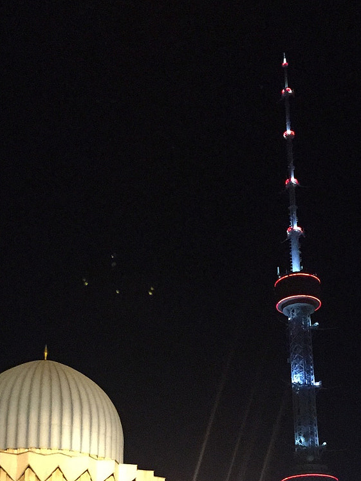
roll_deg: -0.4
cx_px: 165
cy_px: 417
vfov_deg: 30.1
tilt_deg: +20.9
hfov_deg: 23.6
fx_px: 862
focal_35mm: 62
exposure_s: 1/17
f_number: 2.2
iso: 640
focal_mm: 4.15
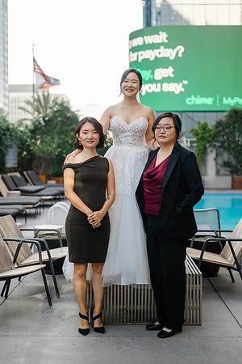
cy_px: 182
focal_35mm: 50
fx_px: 504
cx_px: 121
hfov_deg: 27.0
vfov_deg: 39.6
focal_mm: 50
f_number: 2
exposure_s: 1/500
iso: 80
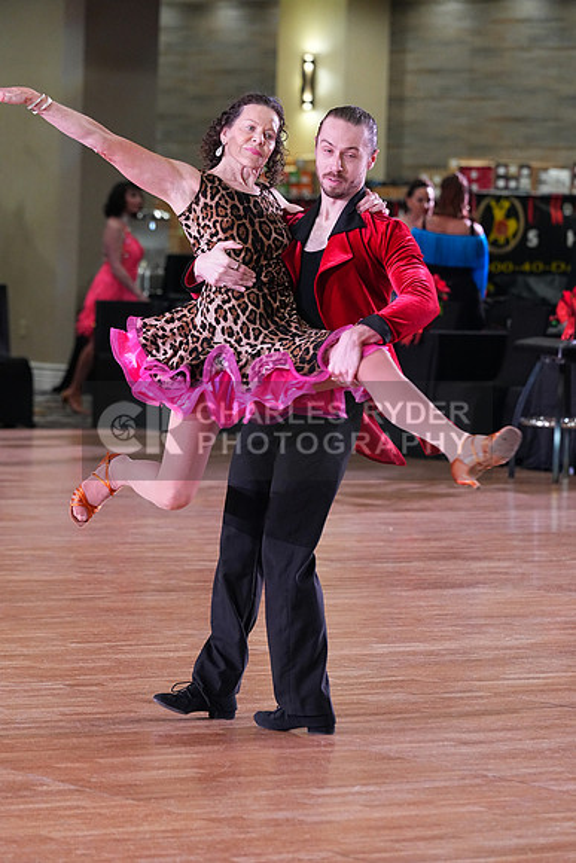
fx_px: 4317
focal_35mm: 180
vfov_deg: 11.4
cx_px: 288
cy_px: 432
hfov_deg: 7.6
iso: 5000
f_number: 5.6
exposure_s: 1/320
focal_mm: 180
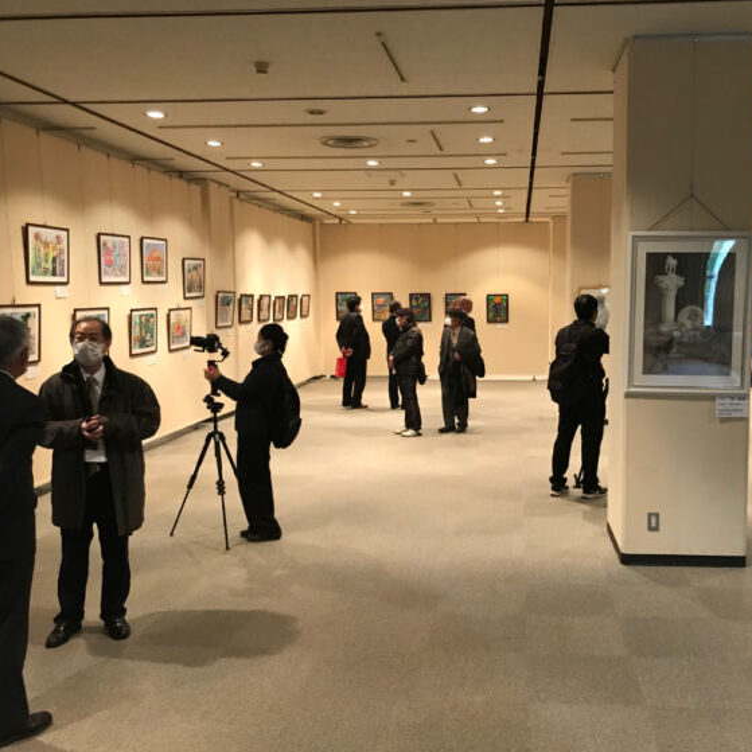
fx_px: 836
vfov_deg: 48.5
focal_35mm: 34
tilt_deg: -5.9
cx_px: 463
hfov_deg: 48.1
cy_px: 375
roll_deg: +0.6
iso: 80
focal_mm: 3.99
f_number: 1.8
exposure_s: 1/15
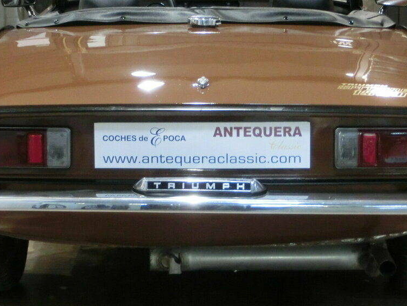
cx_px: 199
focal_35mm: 112
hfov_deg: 17.6
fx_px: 1317
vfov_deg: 13.2
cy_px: 118
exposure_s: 1/8
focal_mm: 12.1
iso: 800
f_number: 4.7
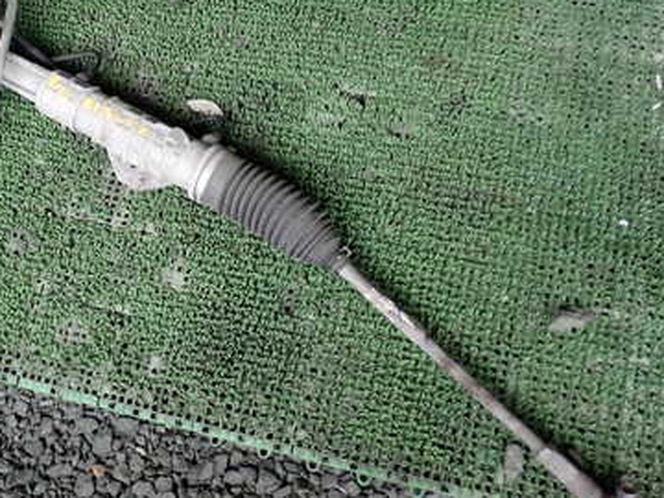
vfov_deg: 29.0
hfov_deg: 36.8
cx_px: 131
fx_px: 959
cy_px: 184
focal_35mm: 50
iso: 200
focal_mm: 5.4
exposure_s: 1/60
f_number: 2.3
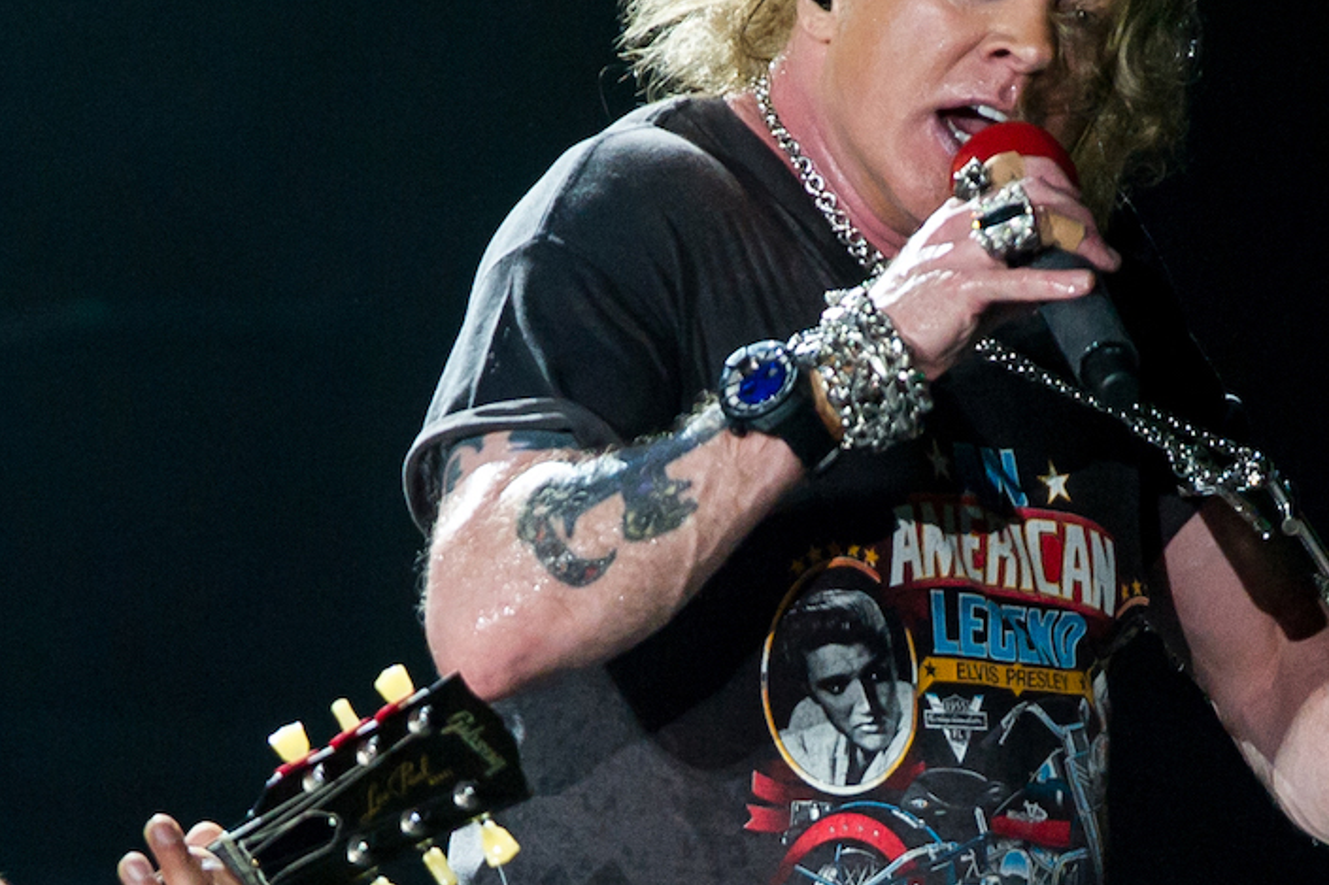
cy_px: 792
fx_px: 44029
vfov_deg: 1.2
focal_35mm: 1193
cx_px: 400
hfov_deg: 1.7
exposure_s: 1/800
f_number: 4
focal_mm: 420
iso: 1250
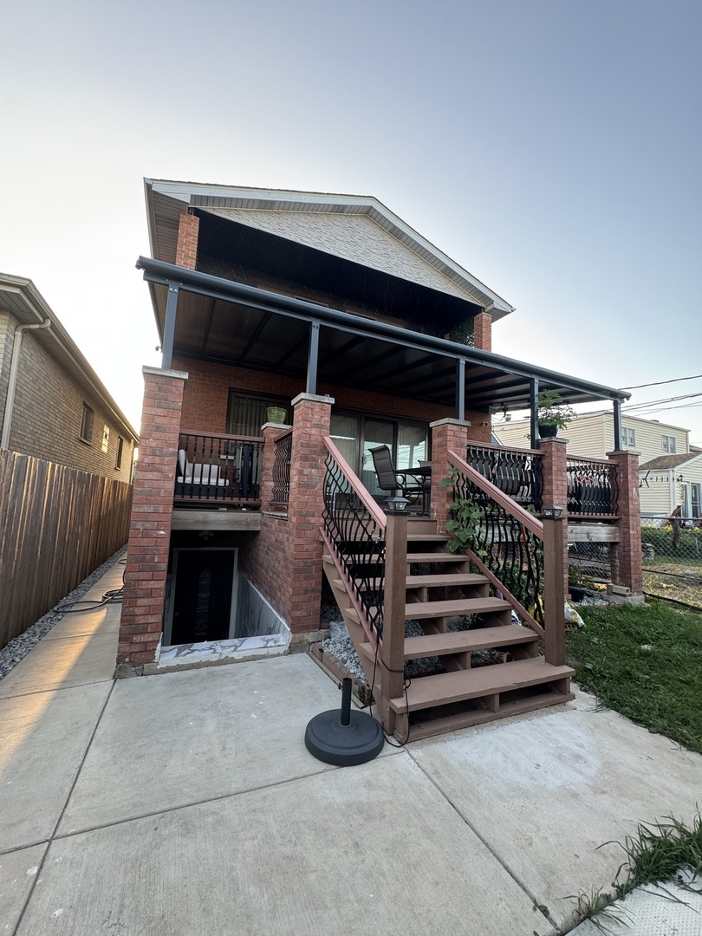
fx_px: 379
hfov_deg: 85.7
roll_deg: -2.0
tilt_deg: +4.8
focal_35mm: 14
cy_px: 468
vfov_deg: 102.1
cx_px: 351
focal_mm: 2.22
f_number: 2.2
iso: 160
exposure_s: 1/99
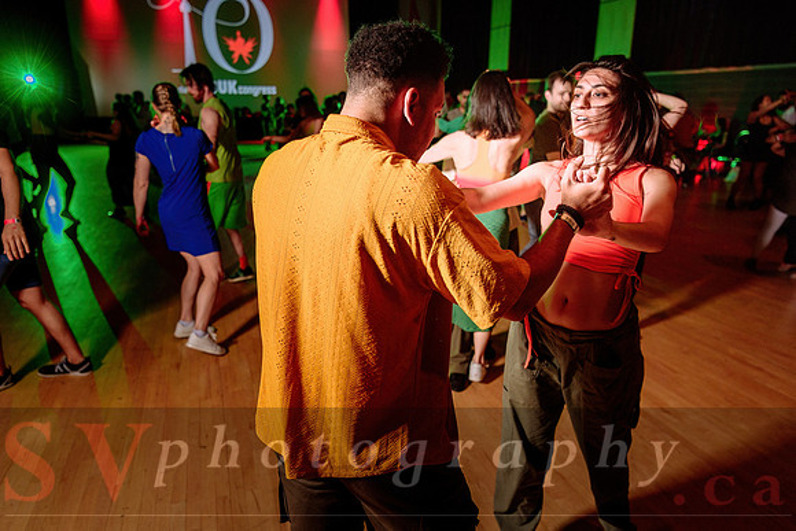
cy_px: 266
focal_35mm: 25
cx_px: 398
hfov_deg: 71.0
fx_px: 558
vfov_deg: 50.9
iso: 1000
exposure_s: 1/60
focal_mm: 24
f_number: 2.8
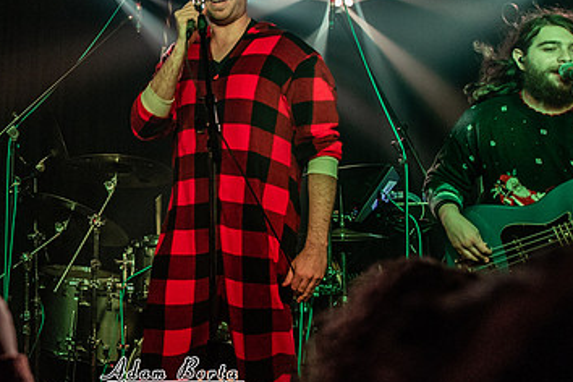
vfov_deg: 19.9
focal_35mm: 67
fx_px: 1066
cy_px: 26
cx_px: -92
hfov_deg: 27.0
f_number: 2.8
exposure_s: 1/160
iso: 800
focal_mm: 26
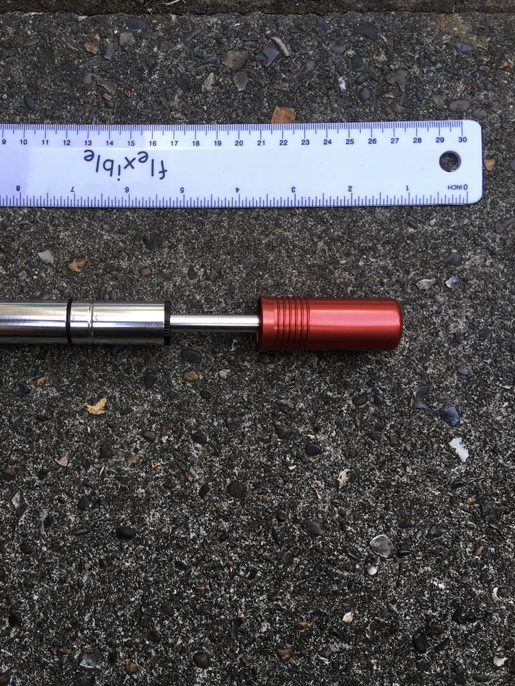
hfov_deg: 36.2
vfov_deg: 47.9
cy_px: 342
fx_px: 774
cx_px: 147
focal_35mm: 39
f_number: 2.2
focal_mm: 4.15
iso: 25
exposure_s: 1/117
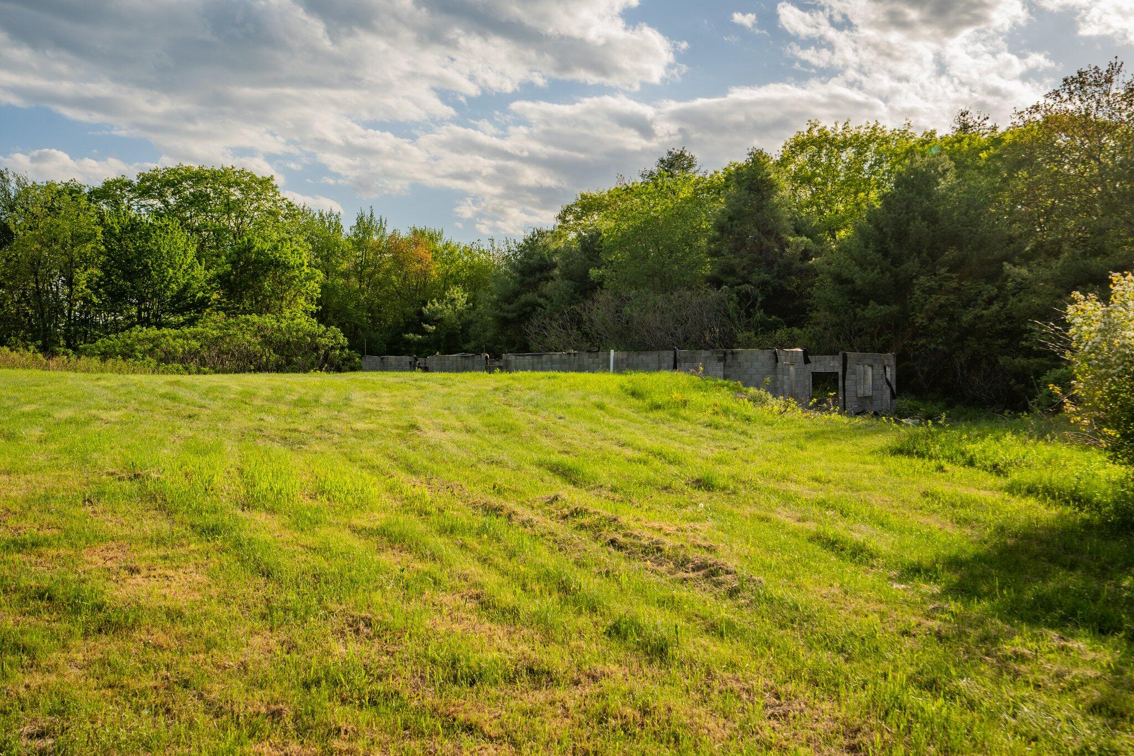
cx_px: 567
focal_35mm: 35
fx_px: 1102
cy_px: 378
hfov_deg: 54.4
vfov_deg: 37.8
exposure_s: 1/125
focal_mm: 35
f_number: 11
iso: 50
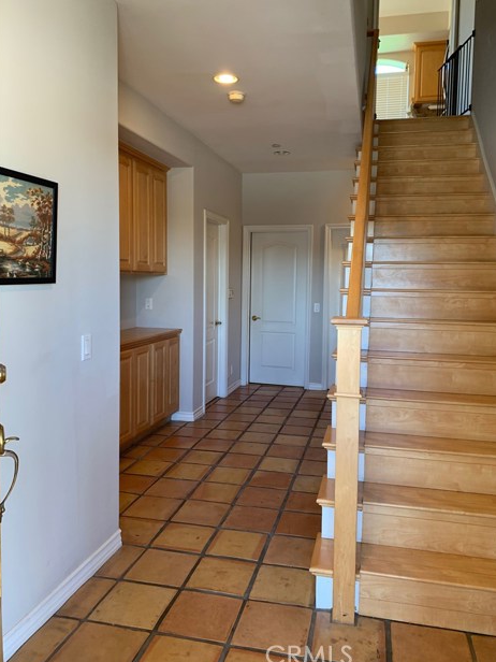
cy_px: 327
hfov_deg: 51.4
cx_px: 252
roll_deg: -1.0
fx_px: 516
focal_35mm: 27
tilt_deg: -2.9
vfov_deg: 65.3
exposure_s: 1/60
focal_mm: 4.25
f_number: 1.8
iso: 80
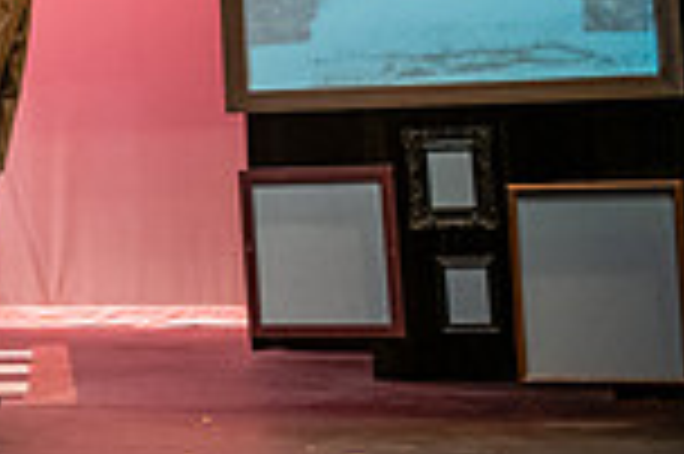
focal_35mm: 107
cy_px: -52
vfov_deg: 12.5
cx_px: -310
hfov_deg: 17.4
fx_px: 2031
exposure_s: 1/200
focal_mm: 28
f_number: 3.2
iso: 2500
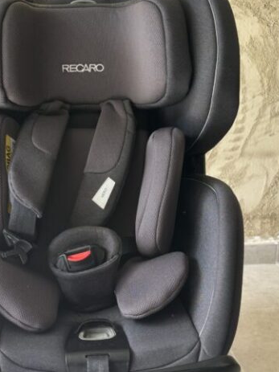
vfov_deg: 41.9
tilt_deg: -19.0
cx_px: 107
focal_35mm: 45
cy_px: 226
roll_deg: +1.6
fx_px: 484
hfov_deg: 32.0
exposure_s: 1/121
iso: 50
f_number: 1.6
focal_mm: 5.96
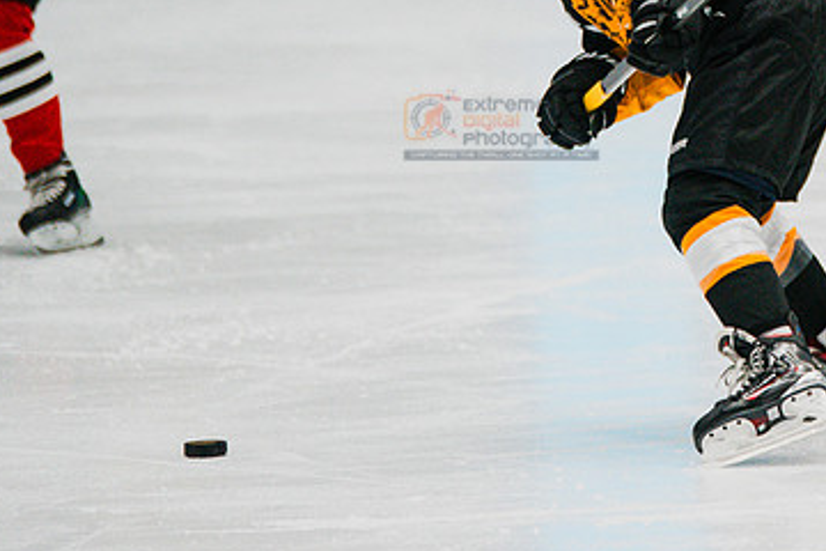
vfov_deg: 2.3
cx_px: 851
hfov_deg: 3.4
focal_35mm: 607
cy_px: -107
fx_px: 13926
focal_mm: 247
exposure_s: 1/1600
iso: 3200
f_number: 3.2
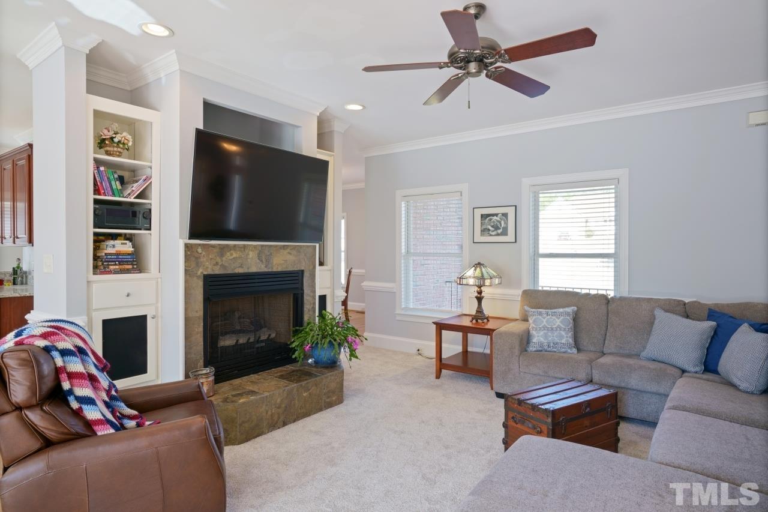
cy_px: 256
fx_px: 427
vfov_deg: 61.9
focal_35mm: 20
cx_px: 384
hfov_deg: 84.0
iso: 200
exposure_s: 1/6
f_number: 9
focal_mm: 20
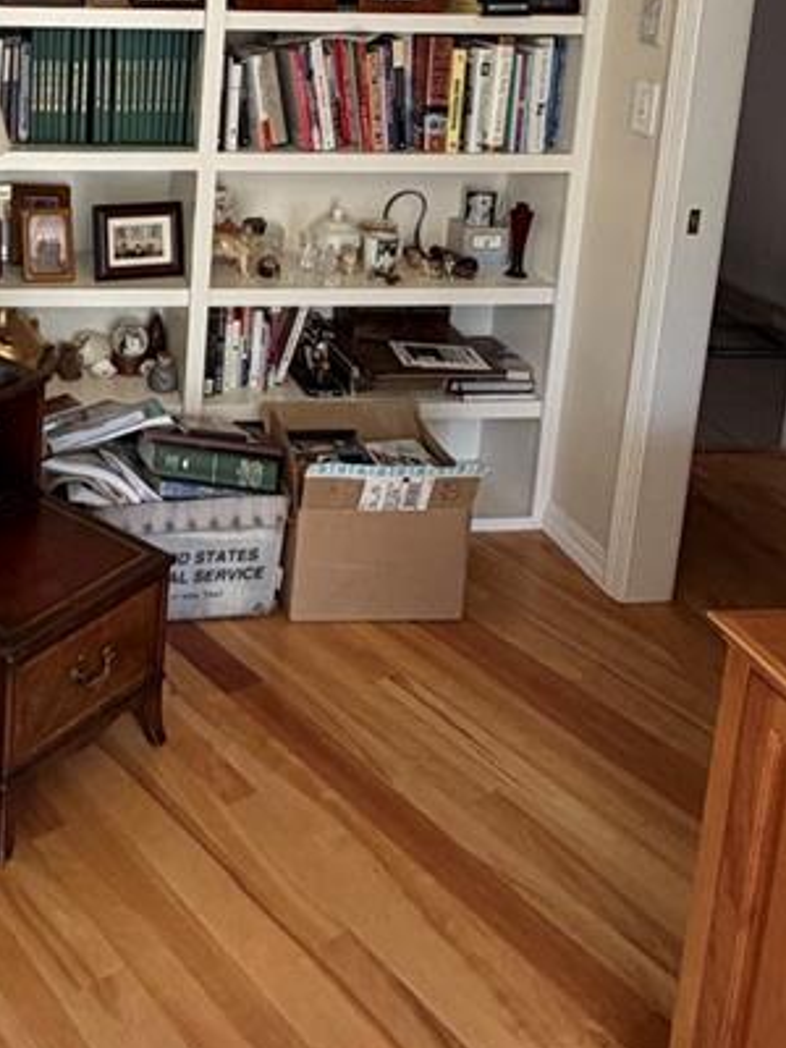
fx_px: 1272
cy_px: 118
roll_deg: -1.6
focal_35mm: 42
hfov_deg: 31.7
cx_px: 0
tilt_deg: -9.5
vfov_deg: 41.5
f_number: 2.2
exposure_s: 1/121
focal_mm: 2.22
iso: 200
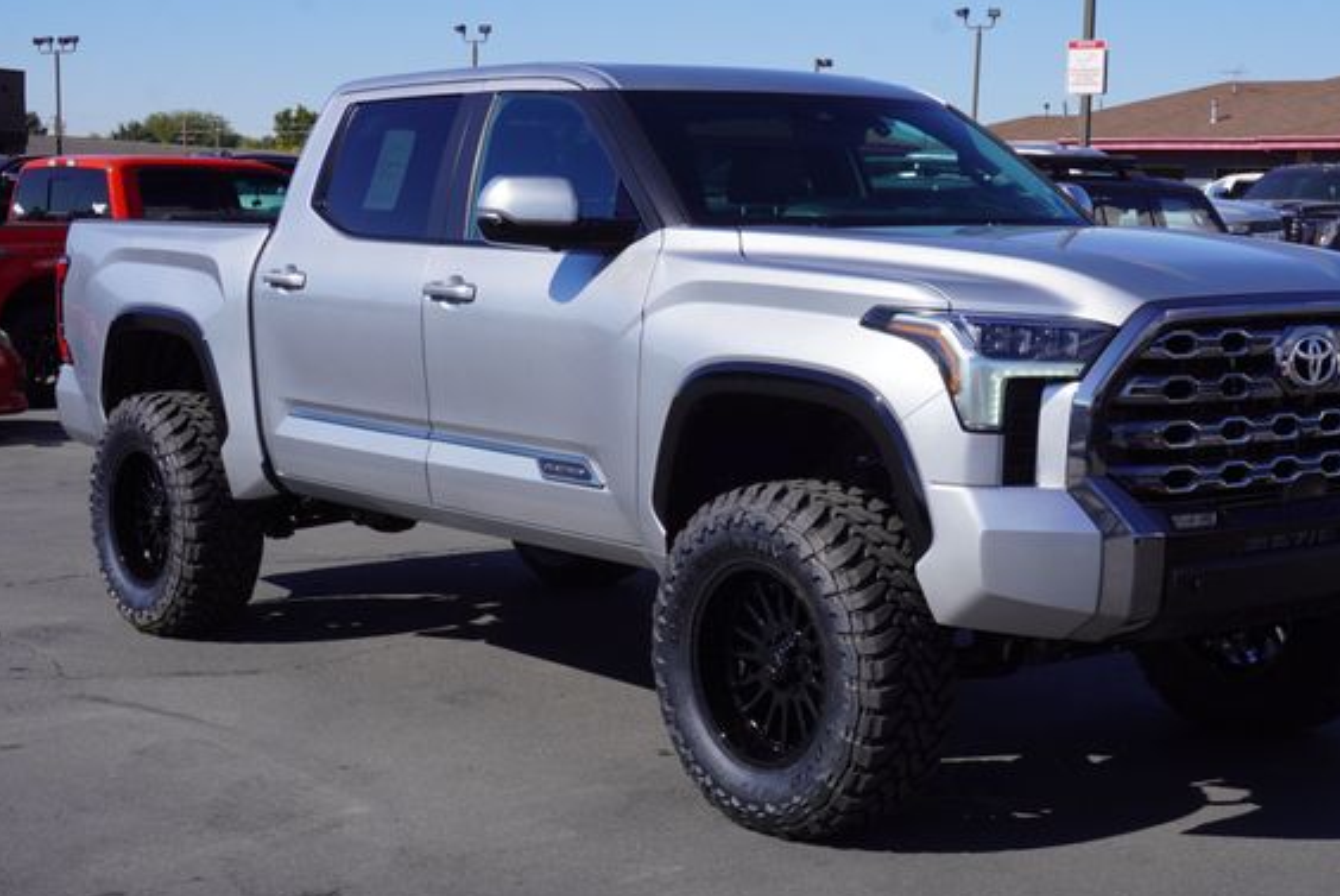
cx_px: 751
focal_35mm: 60
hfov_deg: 33.6
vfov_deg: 22.8
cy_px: 468
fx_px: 2219
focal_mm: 35
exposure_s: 1/160
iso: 100
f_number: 11
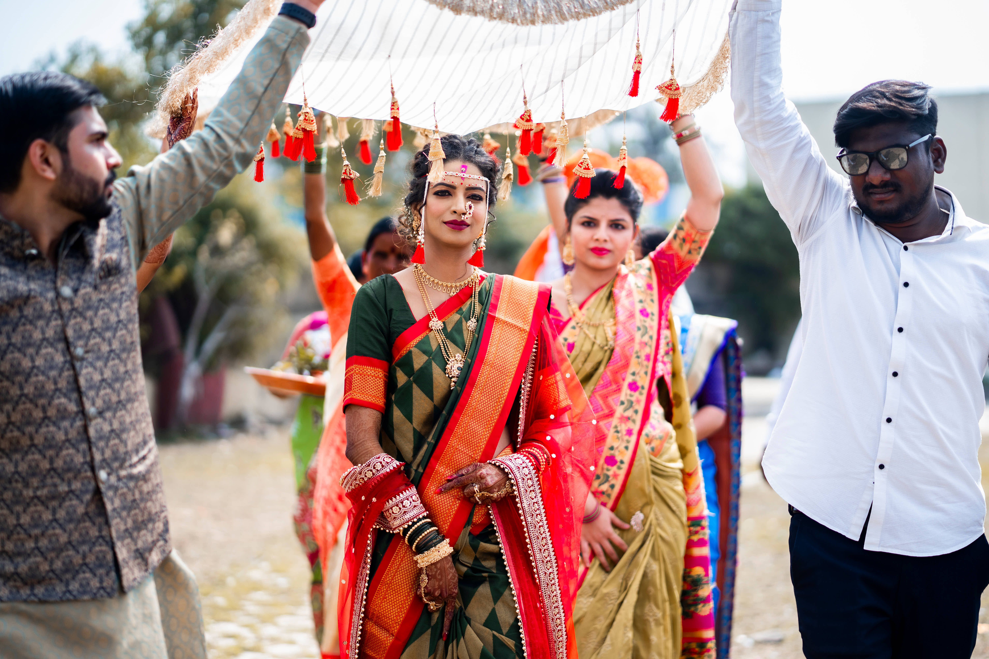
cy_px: 330
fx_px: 2335
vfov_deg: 16.1
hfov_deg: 23.9
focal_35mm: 85
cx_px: 494
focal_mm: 85
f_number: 1.8
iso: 160
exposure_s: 1/2000
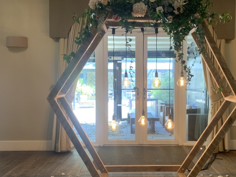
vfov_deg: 38.6
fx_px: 252
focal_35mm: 37
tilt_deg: -2.6
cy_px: 93
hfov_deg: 49.8
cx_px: 142
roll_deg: -0.1
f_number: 1.8
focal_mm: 4.25
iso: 80
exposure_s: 1/50
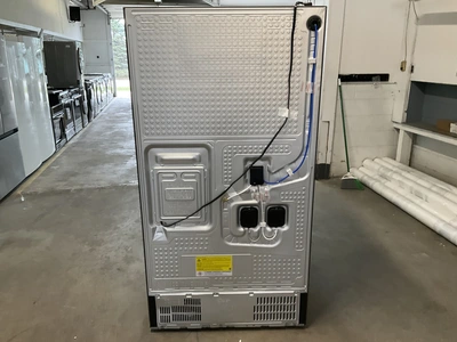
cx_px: 228
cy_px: 171
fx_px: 383
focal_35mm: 29
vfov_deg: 48.2
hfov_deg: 61.7
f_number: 1.8
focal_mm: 3
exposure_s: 1/60
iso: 160
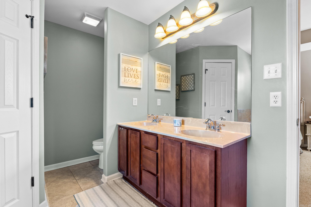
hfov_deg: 94.0
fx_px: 145
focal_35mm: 17
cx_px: 156
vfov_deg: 71.1
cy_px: 104
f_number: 9
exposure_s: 1/1.67
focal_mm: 11.2
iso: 200
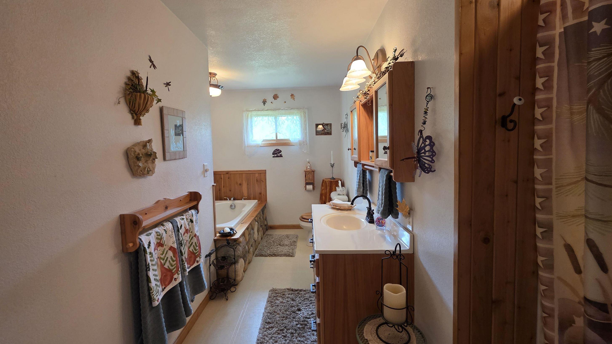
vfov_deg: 70.5
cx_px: 300
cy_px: 165
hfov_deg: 103.0
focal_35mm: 15
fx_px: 243
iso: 320
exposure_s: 1/60
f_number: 1.9
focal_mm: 2.2
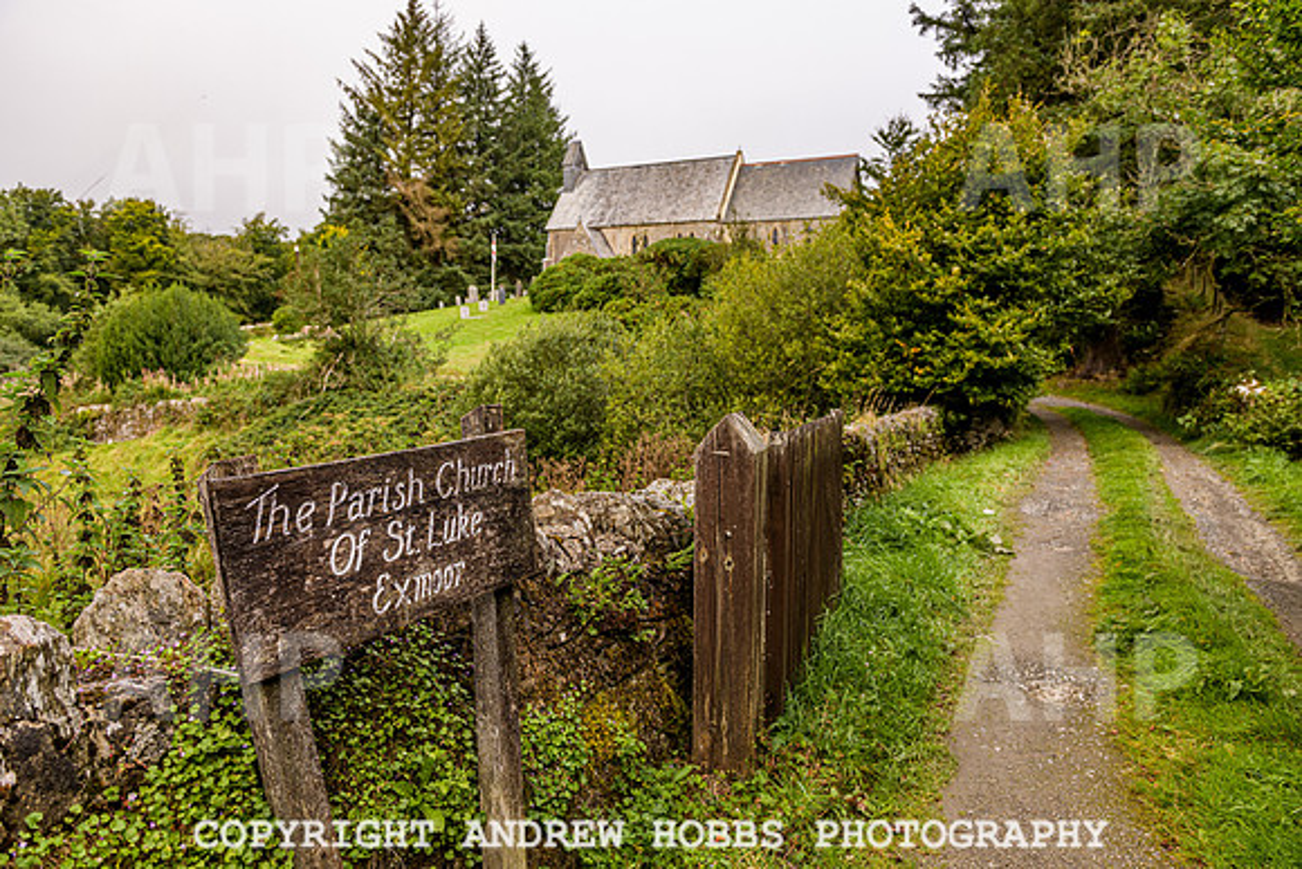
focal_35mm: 24
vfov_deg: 53.2
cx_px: 651
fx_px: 868
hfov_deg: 73.7
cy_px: 434
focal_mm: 24
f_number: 5.6
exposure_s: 1/250
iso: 250
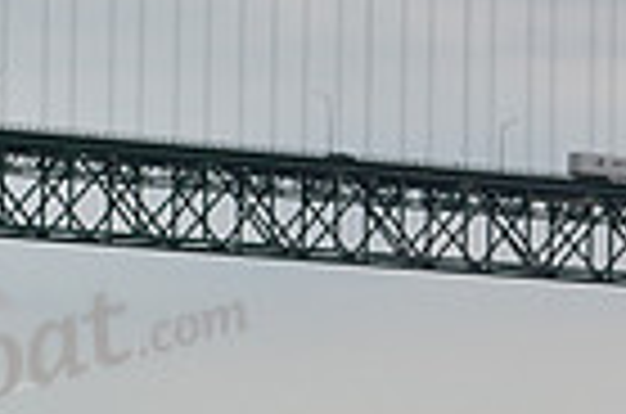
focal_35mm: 385
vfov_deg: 3.6
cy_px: 209
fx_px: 6679
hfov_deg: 5.3
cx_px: -617
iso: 400
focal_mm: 92
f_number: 5.6
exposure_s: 1/800
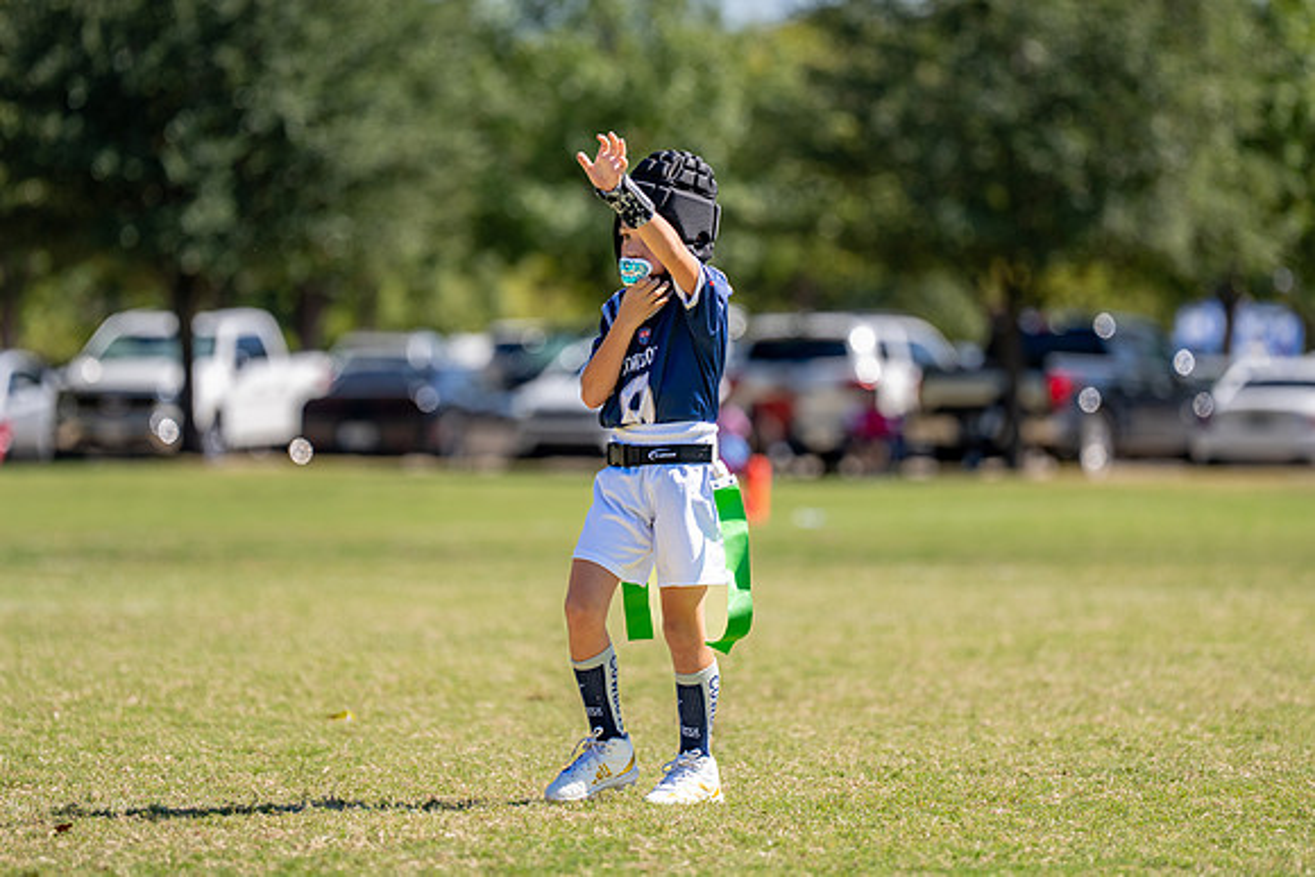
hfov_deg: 9.8
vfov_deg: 6.5
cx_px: 669
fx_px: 7695
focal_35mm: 211
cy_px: 407
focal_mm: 170
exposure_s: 1/2000
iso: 160
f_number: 2.8
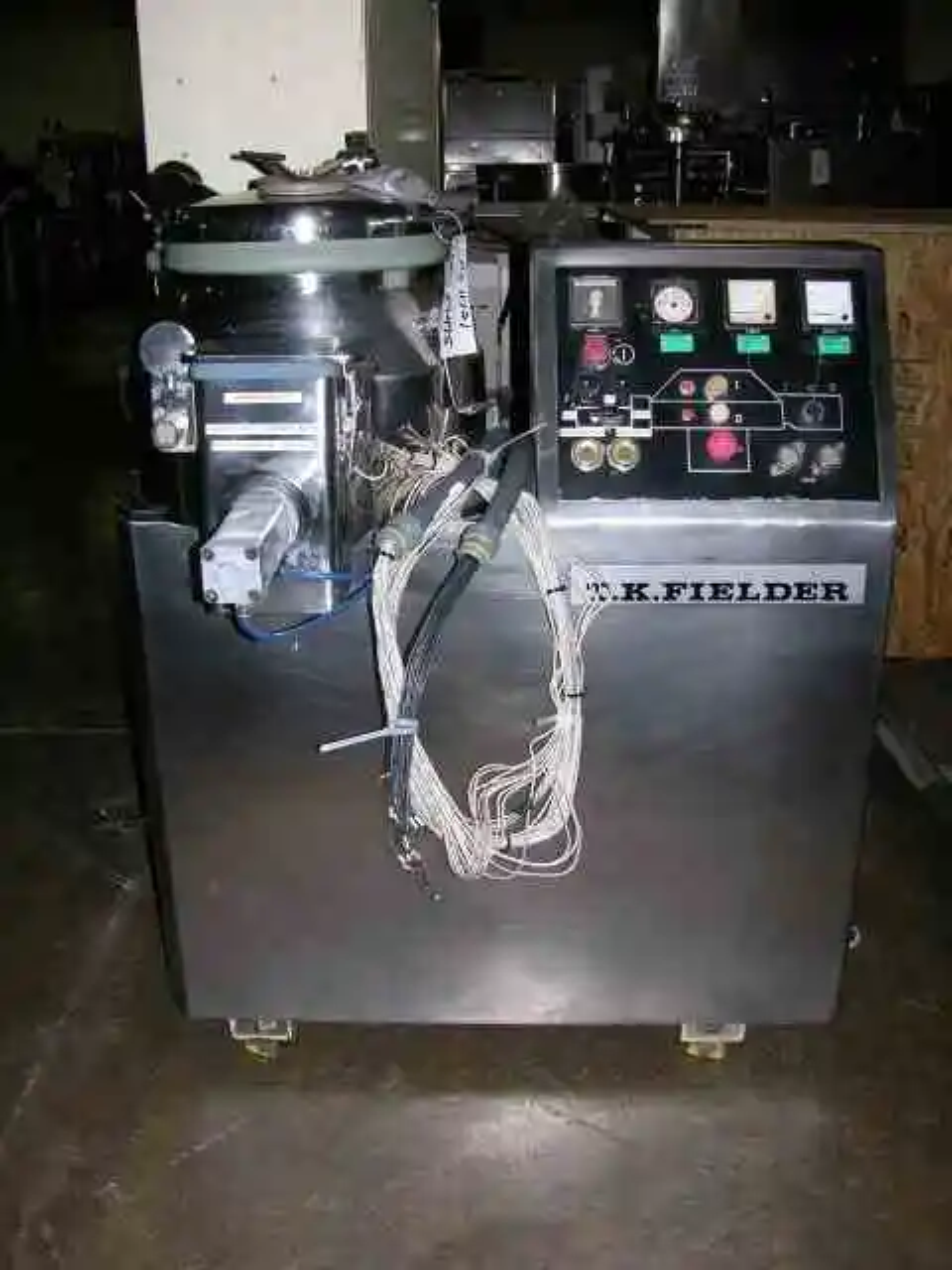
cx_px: 476
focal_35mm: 35
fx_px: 1283
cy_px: 635
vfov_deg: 52.6
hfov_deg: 40.7
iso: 50
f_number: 2.8
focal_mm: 8.9
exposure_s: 1/60.1
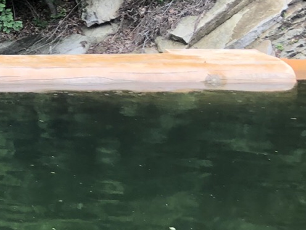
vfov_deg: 13.0
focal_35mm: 113
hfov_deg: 15.2
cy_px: 182
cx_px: -240
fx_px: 999
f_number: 1.8
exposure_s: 1/120
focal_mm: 3.99
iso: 32
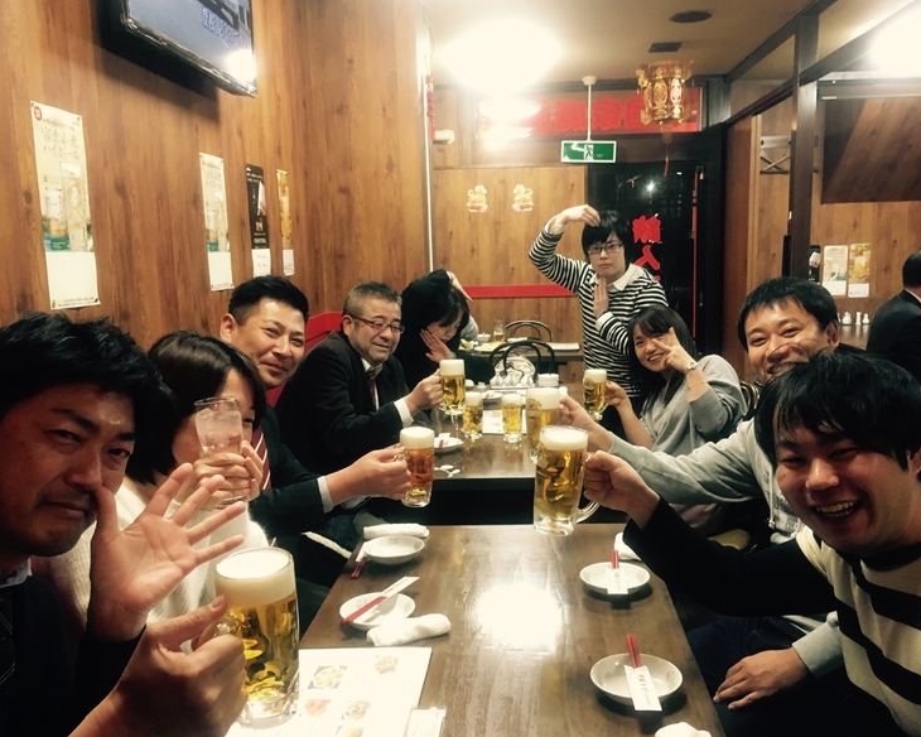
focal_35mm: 31
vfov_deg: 47.1
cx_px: 483
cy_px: 376
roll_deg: +0.7
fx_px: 845
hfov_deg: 57.2
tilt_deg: -9.3
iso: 200
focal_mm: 4.15
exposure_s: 1/24
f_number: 2.2
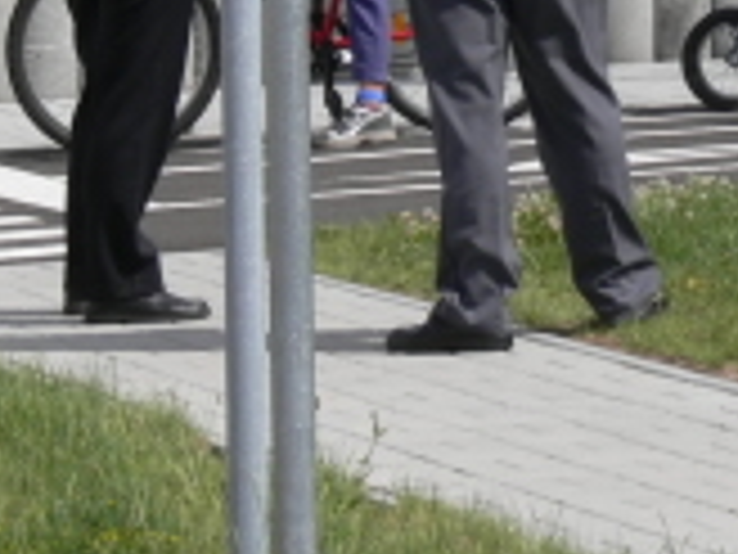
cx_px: 765
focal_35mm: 428
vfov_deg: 3.5
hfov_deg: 4.6
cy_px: -401
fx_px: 9125
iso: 80
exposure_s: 1/400
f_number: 5.6
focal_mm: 23.3
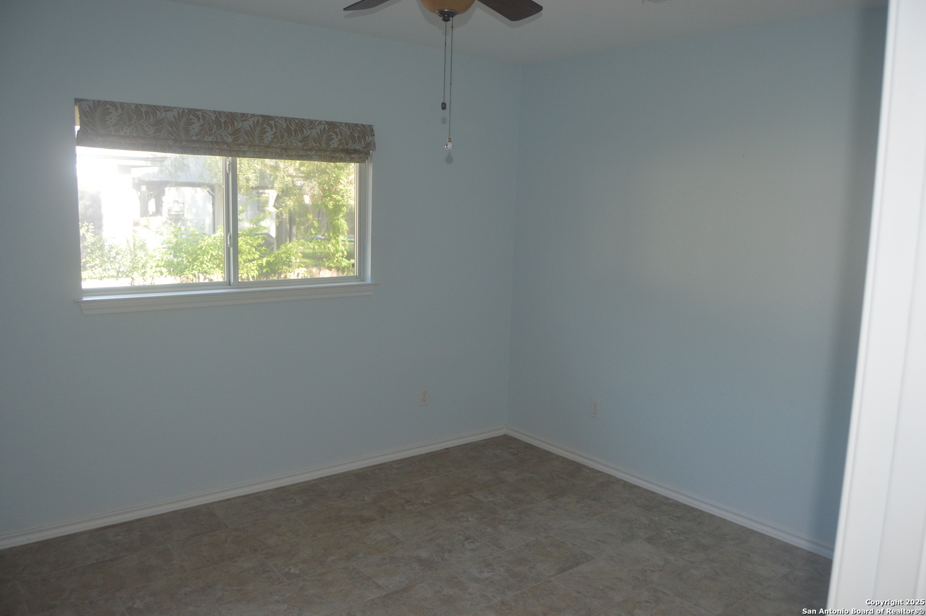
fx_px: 694
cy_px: 308
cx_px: 463
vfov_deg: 47.9
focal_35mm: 27
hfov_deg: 67.4
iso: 400
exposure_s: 1/100
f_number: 4
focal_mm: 18
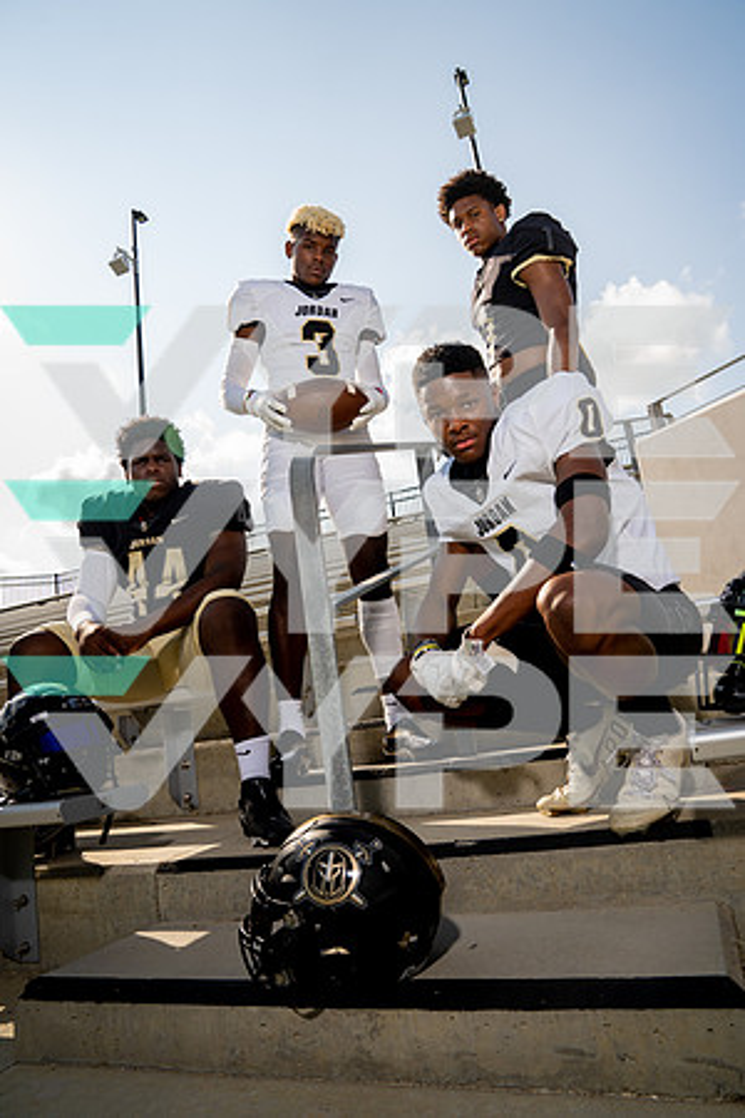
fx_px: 745
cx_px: 372
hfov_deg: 53.1
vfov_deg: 73.7
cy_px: 559
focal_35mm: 24
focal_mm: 24
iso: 100
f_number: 5.6
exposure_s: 1/250
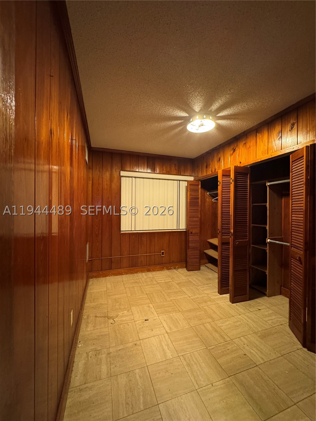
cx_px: 158
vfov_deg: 102.1
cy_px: 210
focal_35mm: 14
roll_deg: -0.3
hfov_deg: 85.7
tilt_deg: -1.0
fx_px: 170
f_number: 2.2
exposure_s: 1/60
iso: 800
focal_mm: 2.22
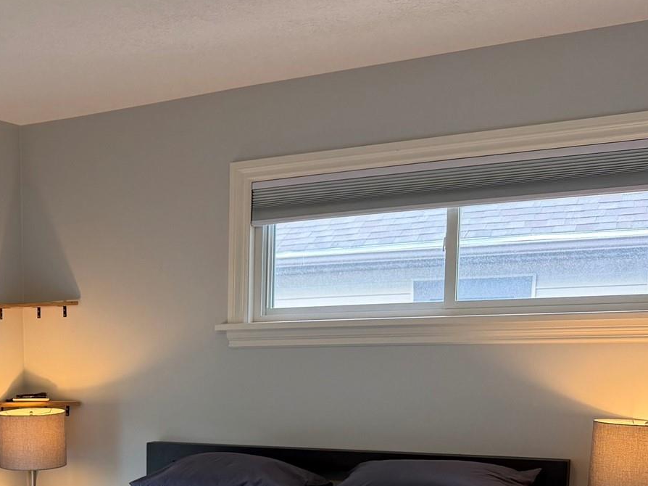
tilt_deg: -7.7
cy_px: 468
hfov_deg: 31.5
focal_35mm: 55
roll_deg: +2.0
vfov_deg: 25.4
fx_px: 1029
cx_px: -40
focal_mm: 6.76
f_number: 1.78
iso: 200
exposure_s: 1/120
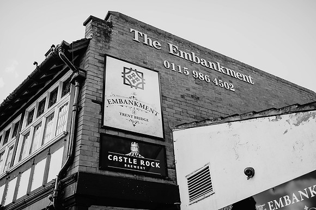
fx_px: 307
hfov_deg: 54.5
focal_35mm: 35
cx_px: 158
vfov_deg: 37.8
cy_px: 105
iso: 100
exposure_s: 1/1000
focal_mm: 35
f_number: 2.5
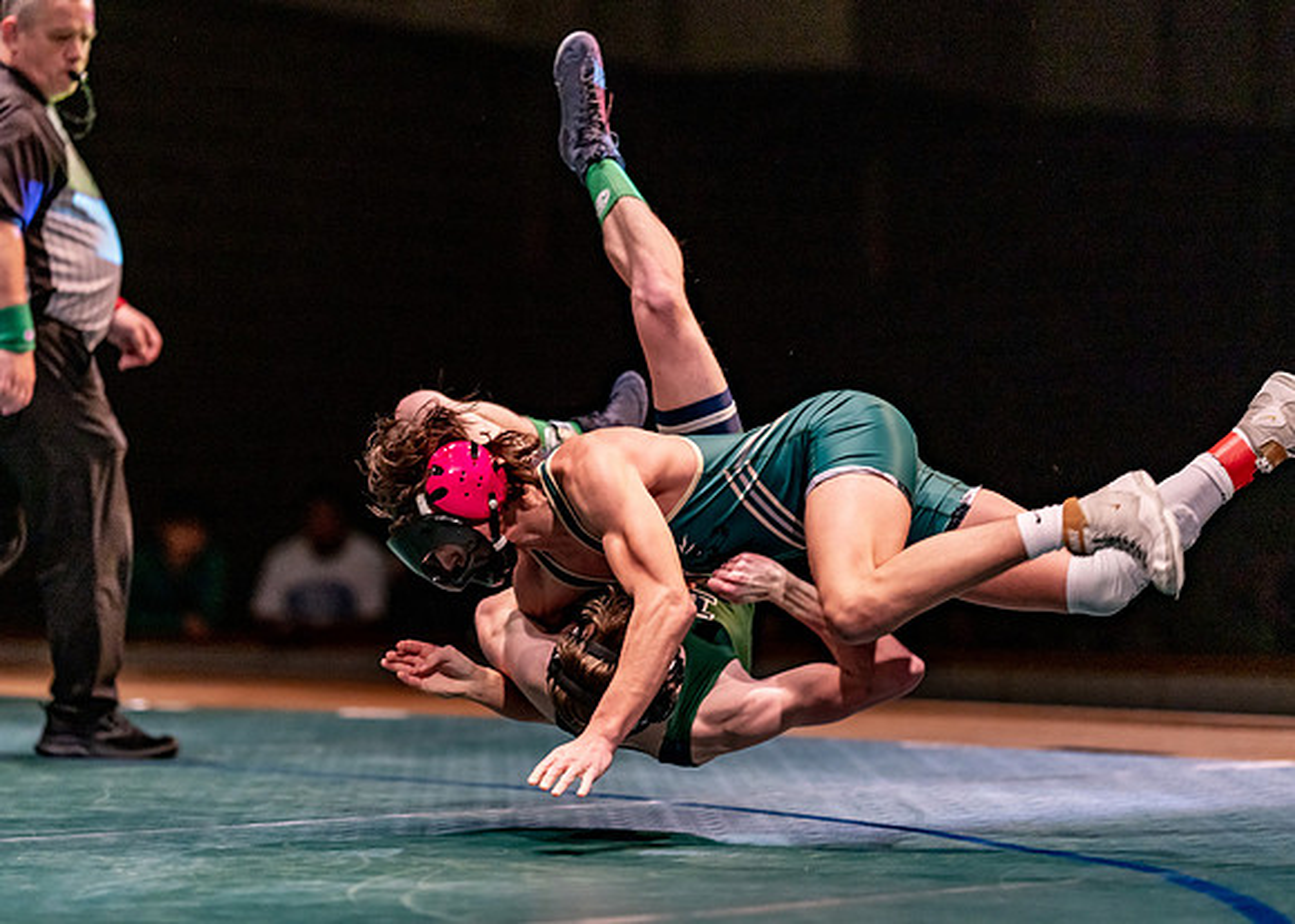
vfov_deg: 9.8
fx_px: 5393
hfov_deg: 13.7
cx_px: 600
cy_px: 463
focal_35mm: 147
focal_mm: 135
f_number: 1.8
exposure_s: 1/800
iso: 2000
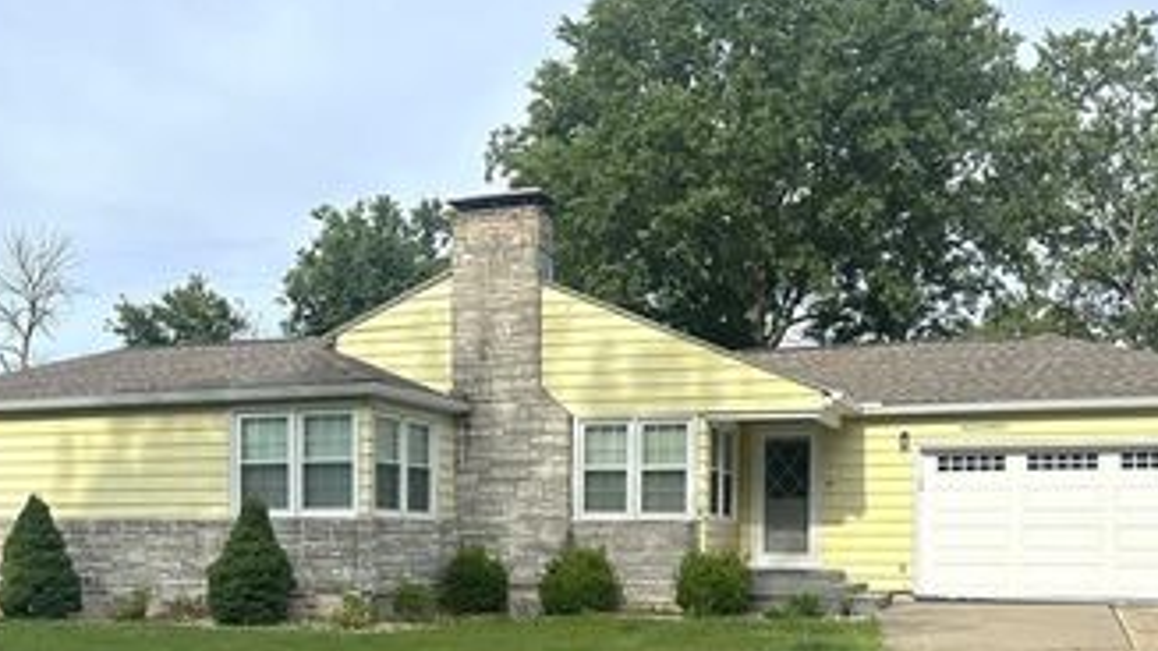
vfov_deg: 29.0
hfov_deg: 50.5
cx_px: 549
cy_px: 532
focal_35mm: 40
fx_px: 1228
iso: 80
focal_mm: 6.86
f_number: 1.78
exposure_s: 1/4184
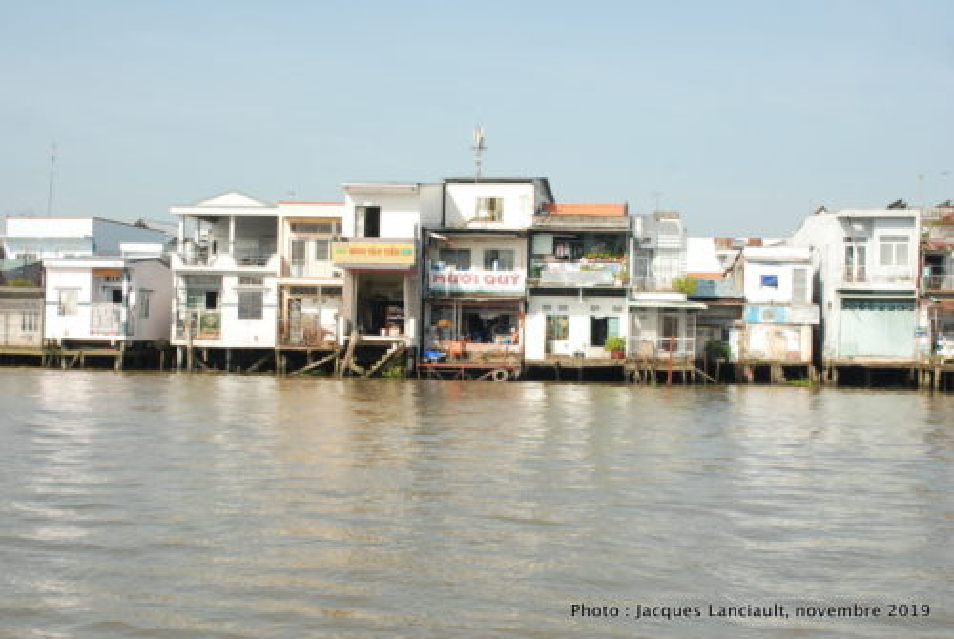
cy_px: 320
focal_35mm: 57
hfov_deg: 35.0
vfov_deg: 23.9
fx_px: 1513
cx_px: 477
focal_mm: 38
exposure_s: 1/500
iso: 500
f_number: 11
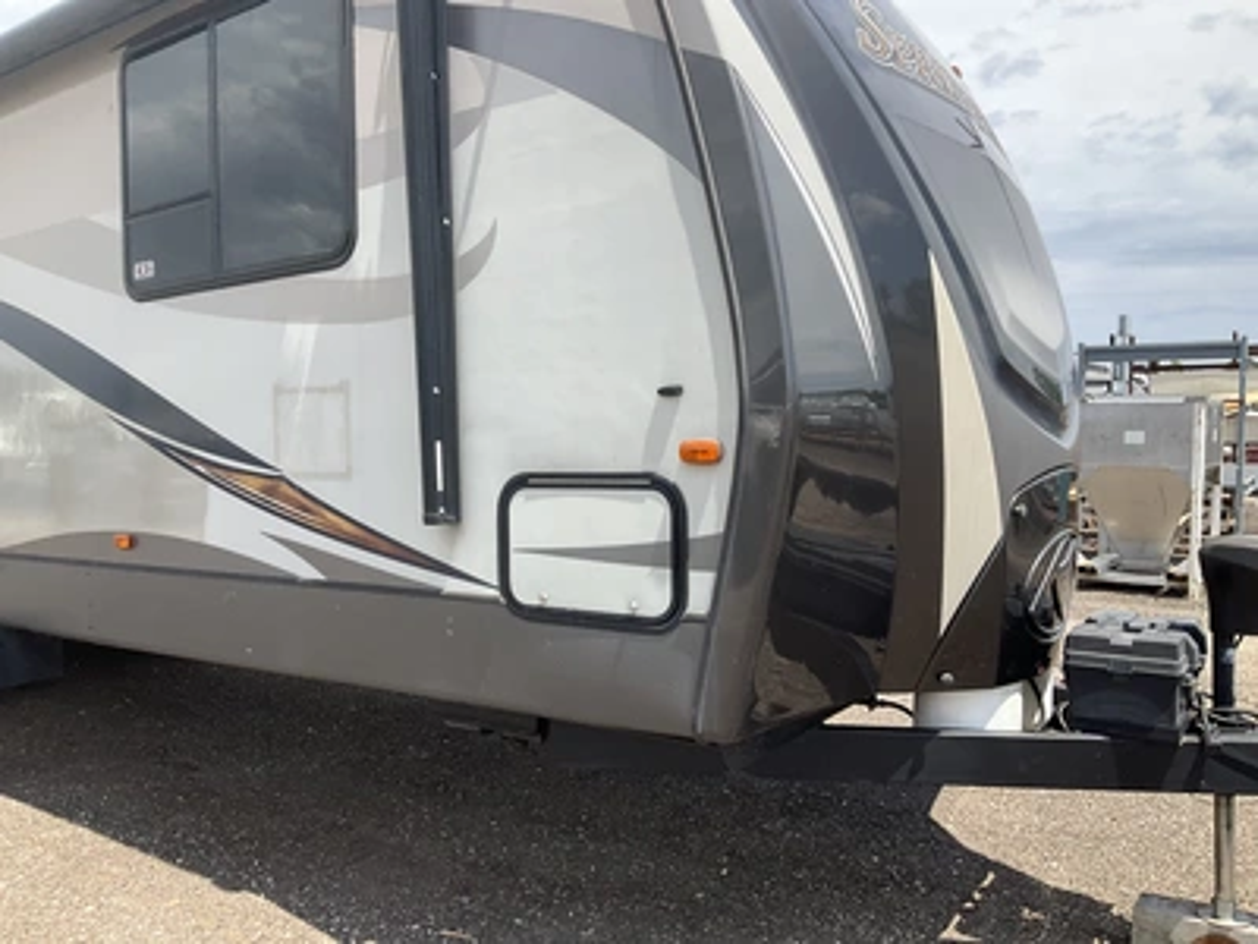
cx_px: 629
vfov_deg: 48.2
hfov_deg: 61.7
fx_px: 1054
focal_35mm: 29
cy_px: 472
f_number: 1.8
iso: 25
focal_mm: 3
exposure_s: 1/1121
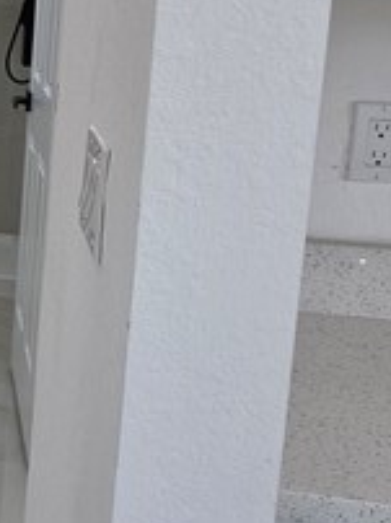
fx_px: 996
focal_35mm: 66
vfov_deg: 28.8
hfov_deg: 16.1
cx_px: -430
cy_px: 104
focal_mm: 2.2
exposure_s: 1/120
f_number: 1.9
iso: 50
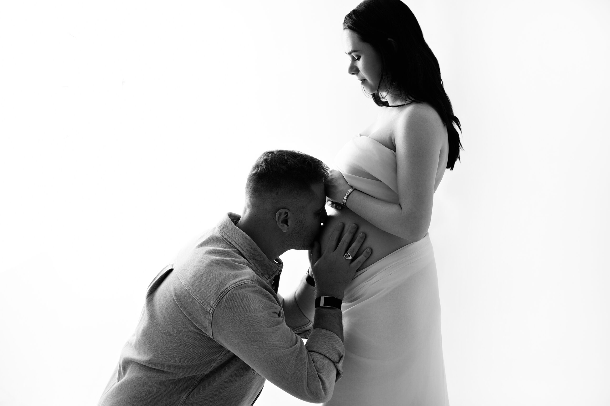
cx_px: 305
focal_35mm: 60
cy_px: 203
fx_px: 1016
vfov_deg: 22.6
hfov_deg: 33.4
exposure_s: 1/160
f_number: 4
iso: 160
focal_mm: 60
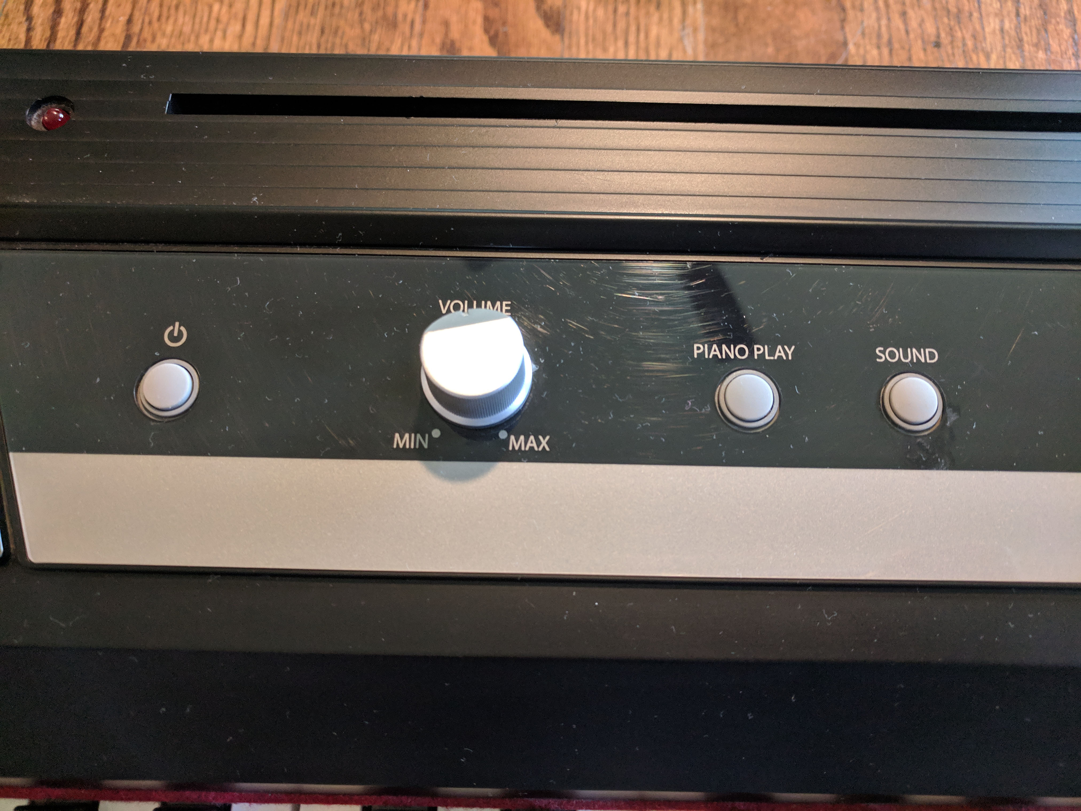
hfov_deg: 67.3
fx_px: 812
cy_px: 406
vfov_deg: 53.1
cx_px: 540
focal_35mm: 26
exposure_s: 1/30
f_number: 2
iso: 800
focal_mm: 4.67
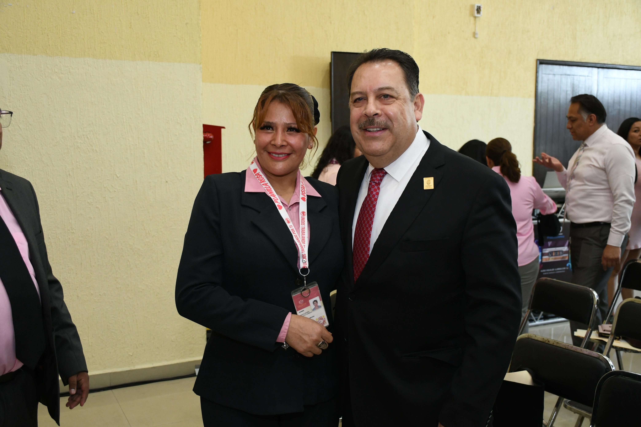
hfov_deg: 53.1
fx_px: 641
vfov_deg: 36.9
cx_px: 320
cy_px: 214
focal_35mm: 36
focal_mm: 24
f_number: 3.8
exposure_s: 1/100
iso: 1250
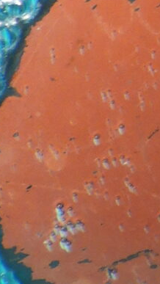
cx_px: 495
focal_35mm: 173
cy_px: -81
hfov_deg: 6.4
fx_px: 1303
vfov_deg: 12.1
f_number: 2.8
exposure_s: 1/30
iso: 200
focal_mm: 4.3
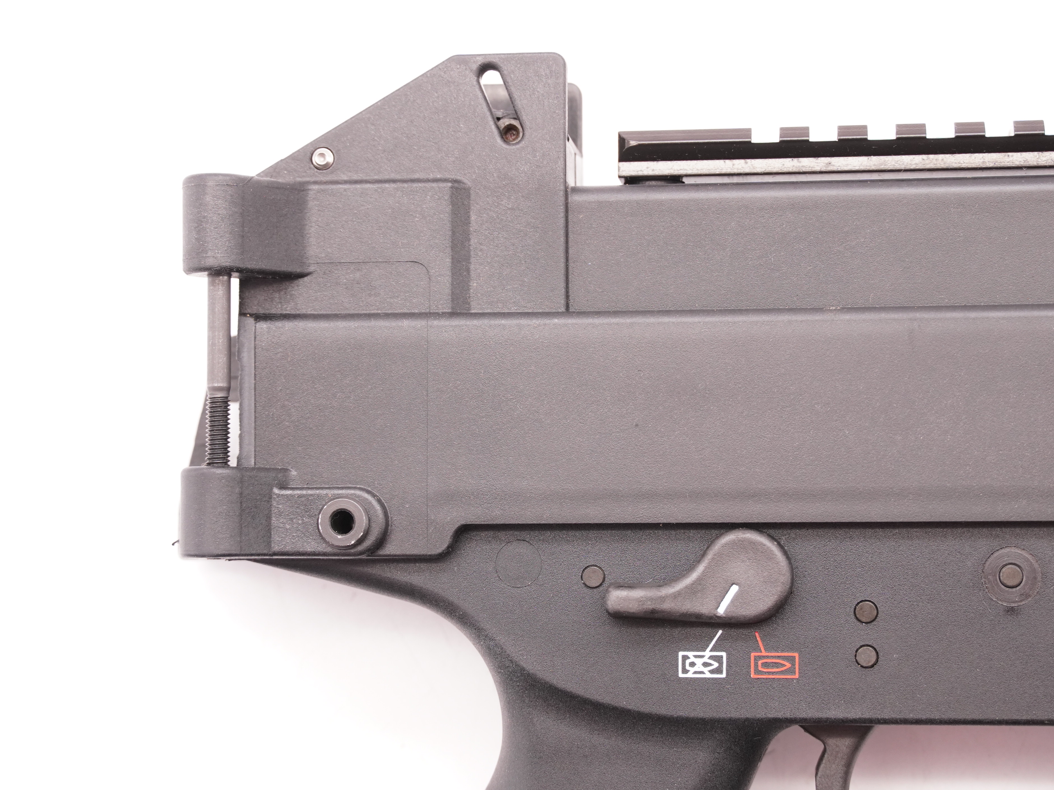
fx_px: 2331
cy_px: 394
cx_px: 563
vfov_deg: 19.3
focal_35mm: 77
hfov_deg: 25.5
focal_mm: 47
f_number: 5.6
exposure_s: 1/125
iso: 1250
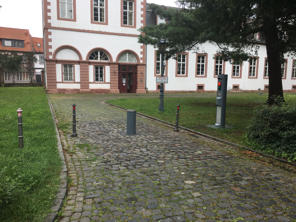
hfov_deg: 61.7
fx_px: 248
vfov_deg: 48.2
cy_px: 111
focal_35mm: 29
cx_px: 148
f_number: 2.2
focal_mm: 4.15
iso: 25
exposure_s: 1/377
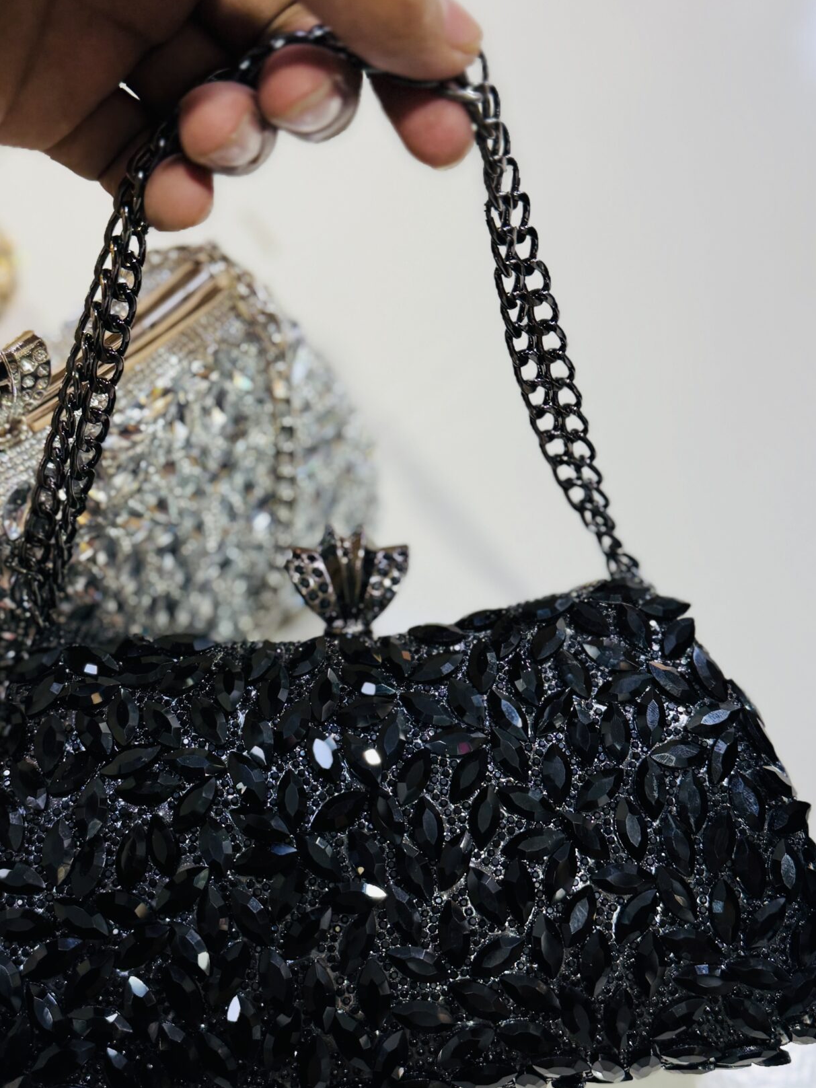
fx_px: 1194
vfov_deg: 48.8
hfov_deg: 37.7
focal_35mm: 38
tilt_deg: -58.6
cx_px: 365
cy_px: 621
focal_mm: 6.76
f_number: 1.78
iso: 125
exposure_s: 1/100
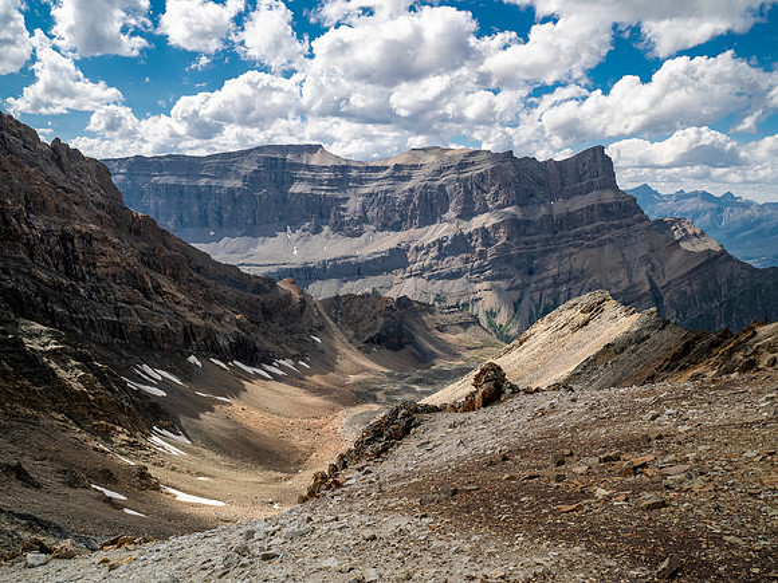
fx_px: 539
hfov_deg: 71.6
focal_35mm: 24
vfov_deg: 56.8
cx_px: 389
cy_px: 292
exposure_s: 1/250
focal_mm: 12
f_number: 8
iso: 200
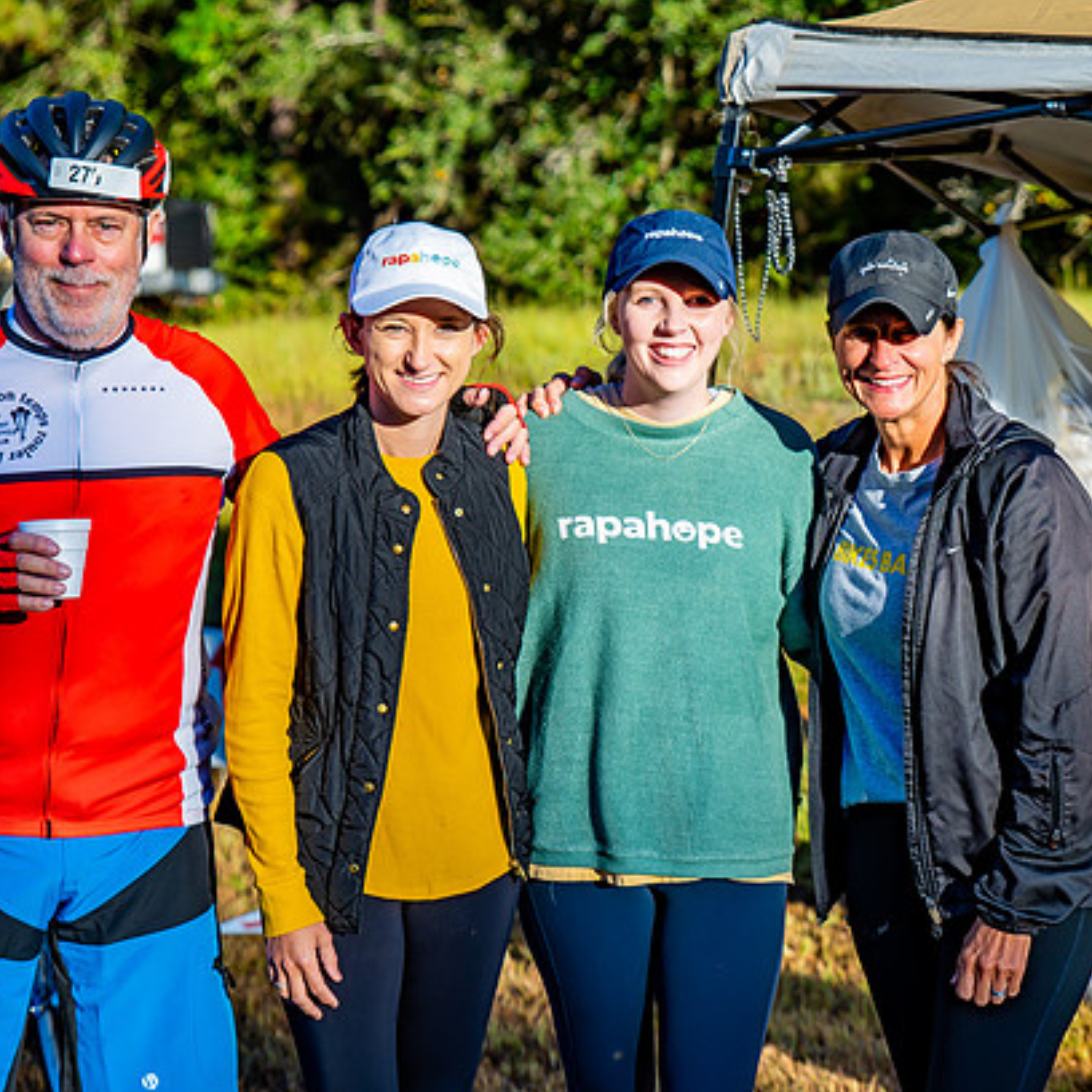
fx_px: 2641
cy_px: 560
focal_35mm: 74
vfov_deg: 23.4
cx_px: 600
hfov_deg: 23.4
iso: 100
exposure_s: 1/1000
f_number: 2.8
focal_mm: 52
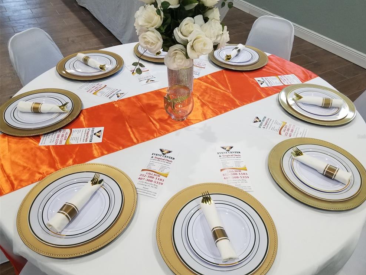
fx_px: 286
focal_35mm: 27
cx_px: 190
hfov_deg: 65.3
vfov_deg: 51.4
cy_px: 136
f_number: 1.7
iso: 160
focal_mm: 4.3
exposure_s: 1/30
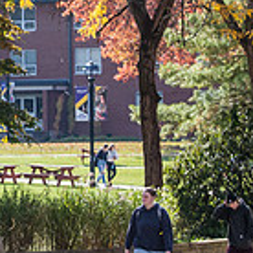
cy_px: 78
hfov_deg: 5.3
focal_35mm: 329
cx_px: -172
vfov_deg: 5.3
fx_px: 2720
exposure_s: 1/320
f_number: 8
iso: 400
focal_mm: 92
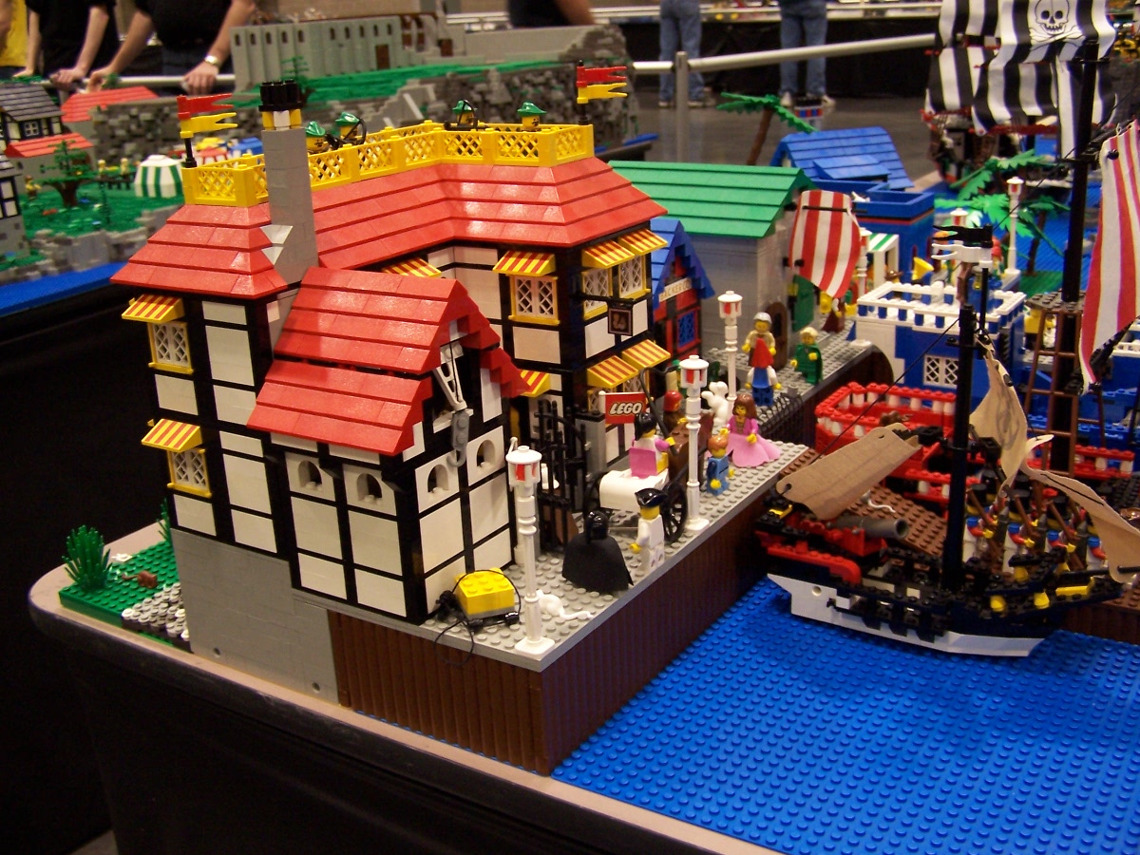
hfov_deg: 49.0
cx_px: 570
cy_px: 428
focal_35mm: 38
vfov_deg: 37.7
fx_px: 1251
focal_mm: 6.3
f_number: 2.8
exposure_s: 1/15
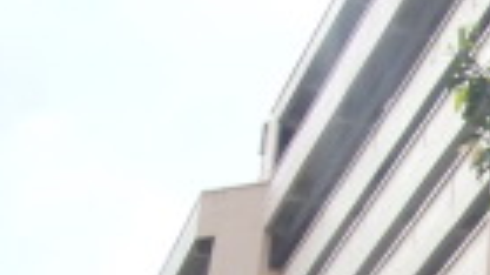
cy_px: 539
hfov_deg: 12.4
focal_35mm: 159
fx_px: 2065
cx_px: 888
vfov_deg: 7.3
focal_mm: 6.2
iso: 80
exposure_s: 1/160
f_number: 5.6
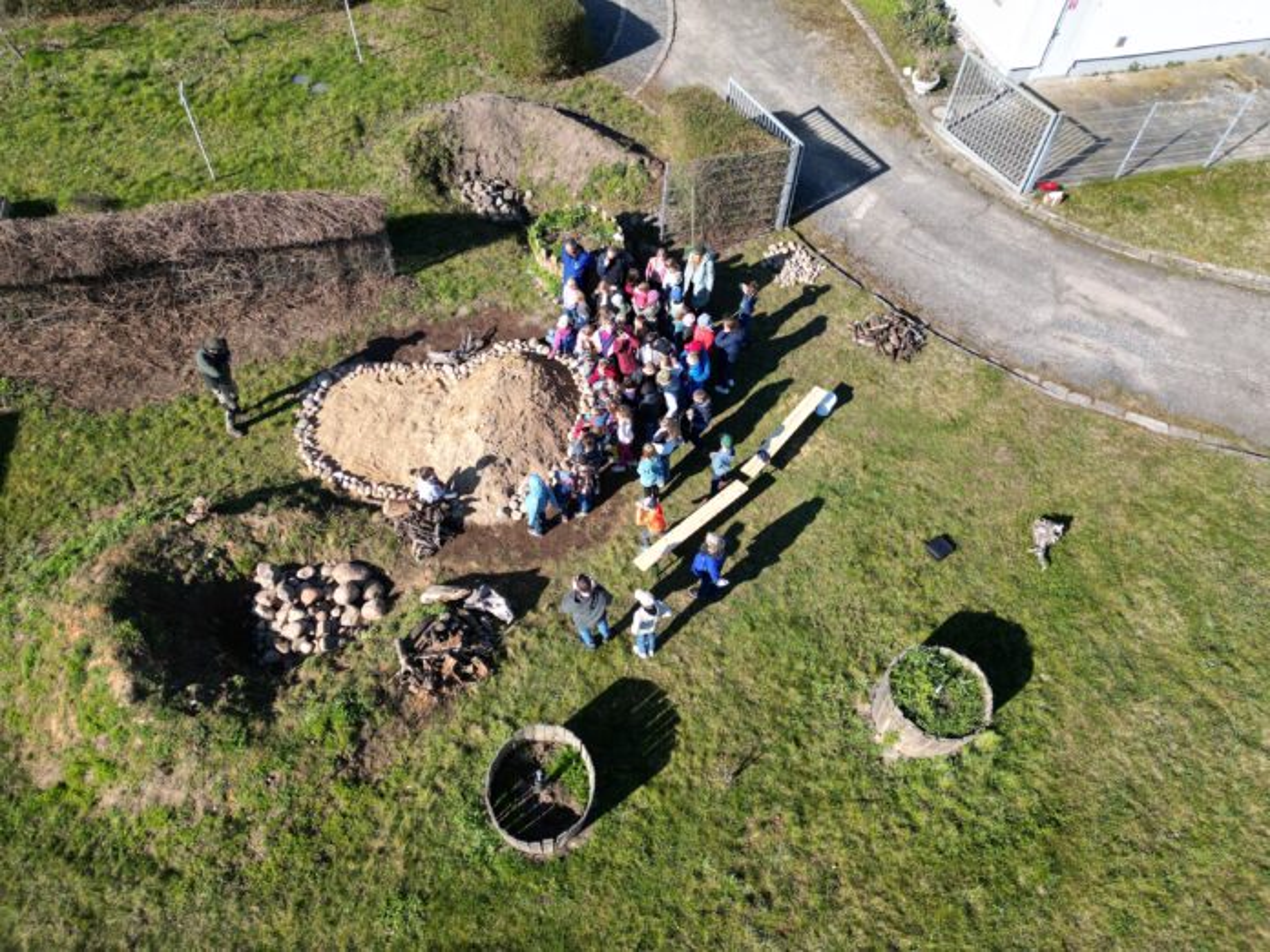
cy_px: 476
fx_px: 881
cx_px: 635
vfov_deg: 56.8
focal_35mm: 24
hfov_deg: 71.6
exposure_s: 1/120
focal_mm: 6.72
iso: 100
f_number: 1.7
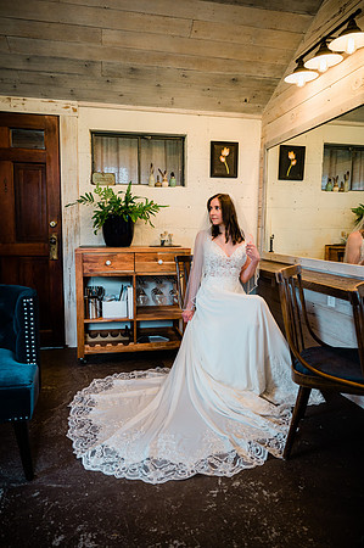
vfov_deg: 73.8
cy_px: 274
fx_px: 365
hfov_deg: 53.0
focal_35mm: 24
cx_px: 182
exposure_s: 1/200
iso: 640
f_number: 2.8
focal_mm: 24
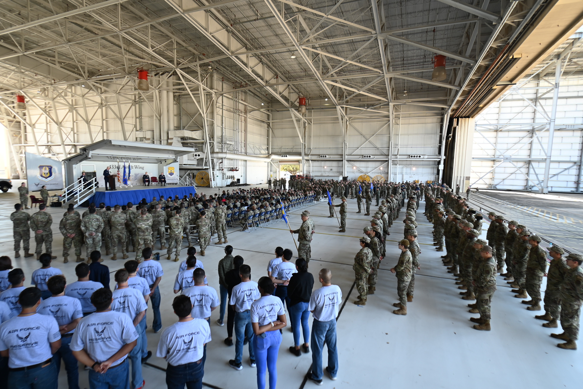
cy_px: 194
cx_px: 292
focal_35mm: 18
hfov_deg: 90.0
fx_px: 291
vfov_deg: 67.4
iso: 200
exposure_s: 1/100
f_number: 5
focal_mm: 12
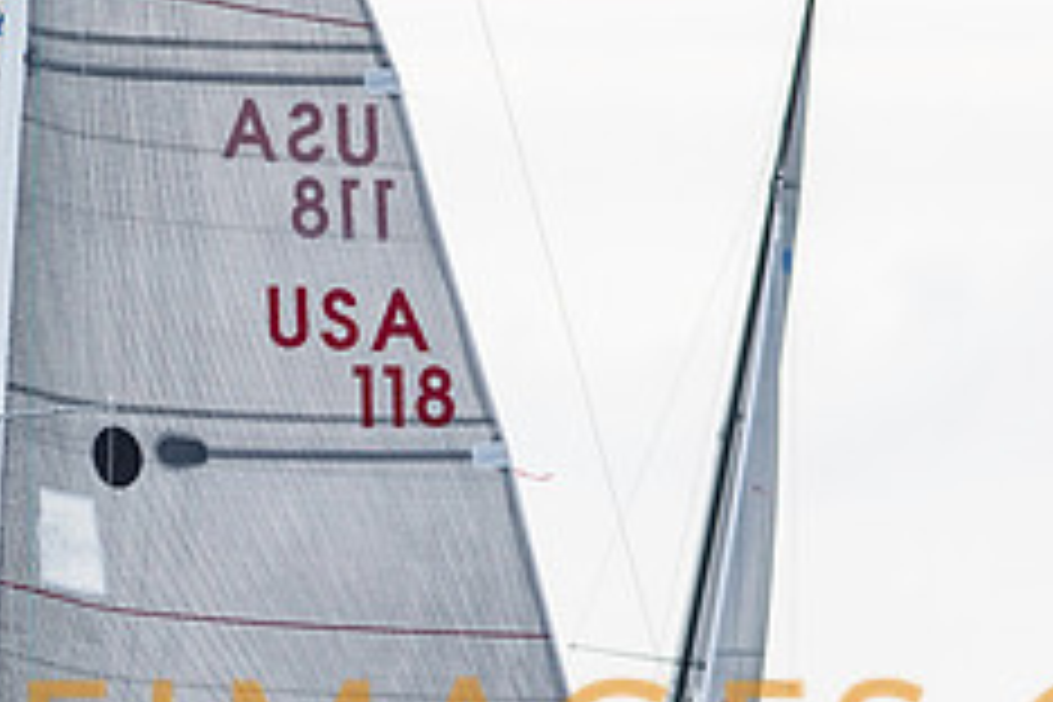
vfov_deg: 1.0
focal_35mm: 1321
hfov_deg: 1.6
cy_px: 861
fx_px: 38636
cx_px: 178
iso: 200
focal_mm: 300
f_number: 5
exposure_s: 1/2000
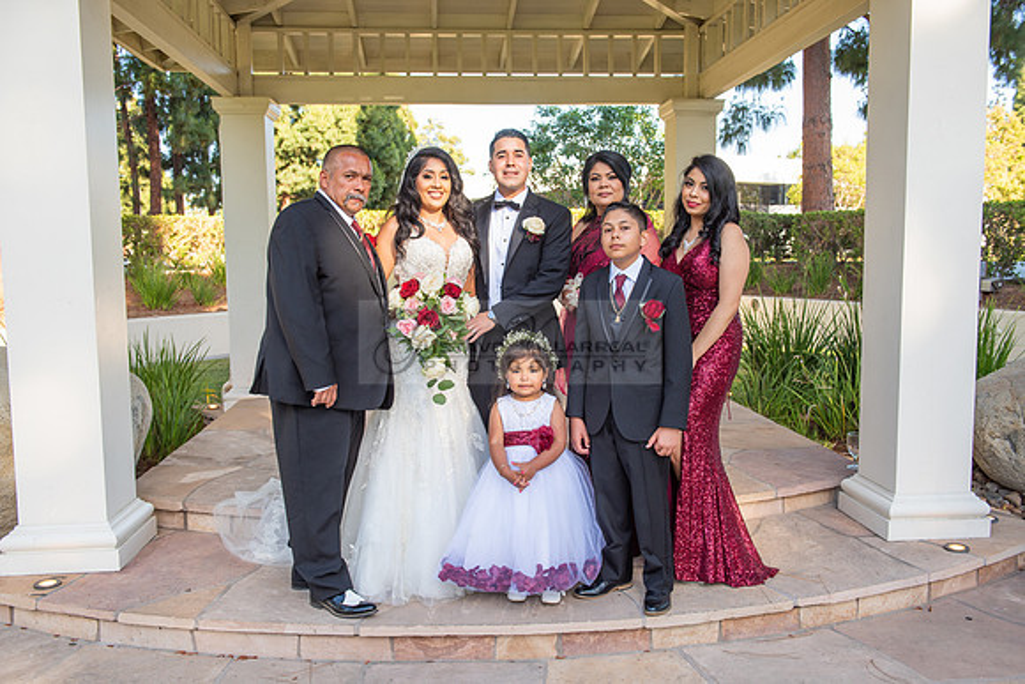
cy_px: 342
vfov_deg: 41.1
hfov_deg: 58.7
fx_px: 911
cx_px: 512
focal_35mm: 32
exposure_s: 1/160
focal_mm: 32
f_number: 5.6
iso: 200
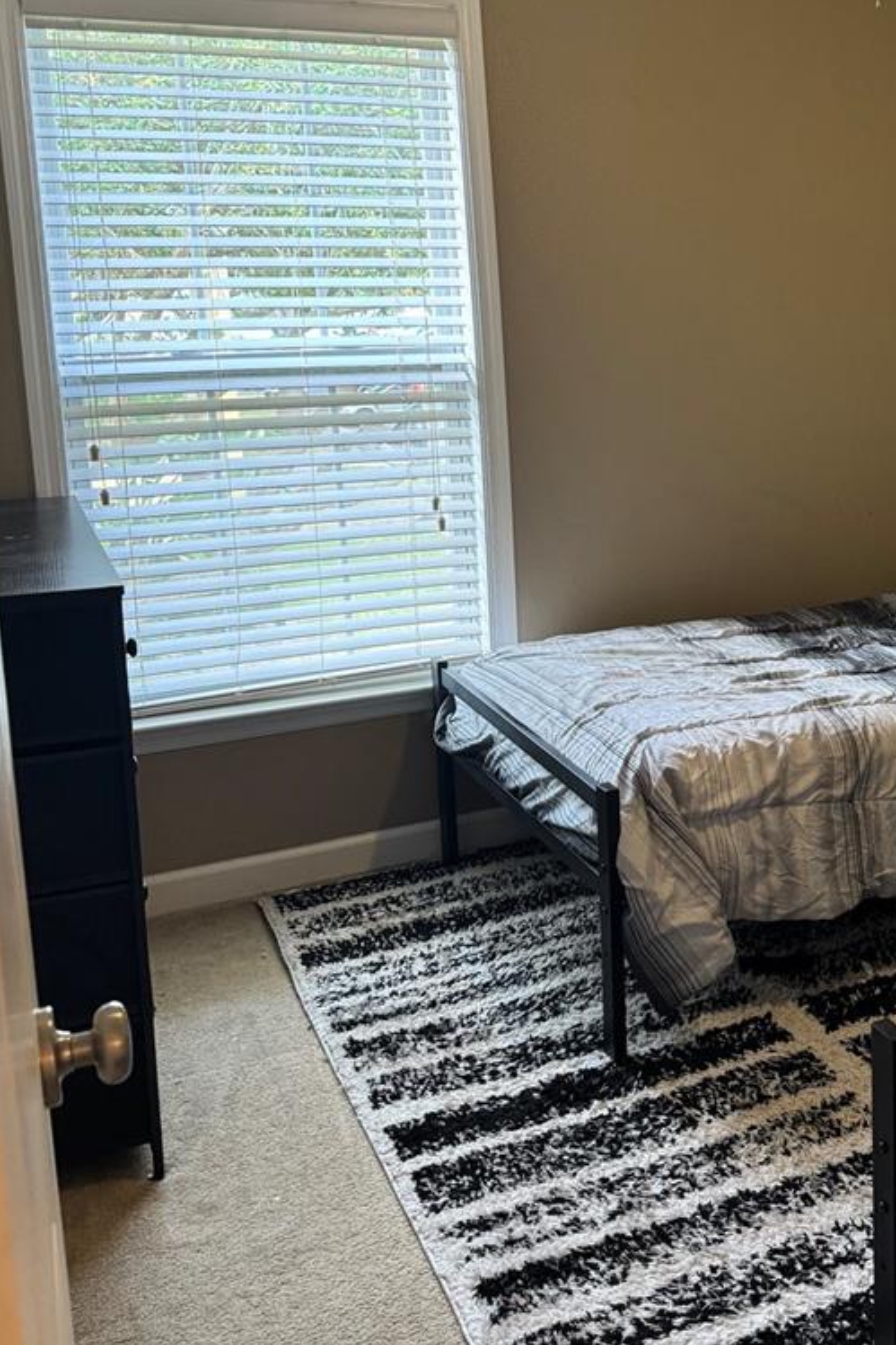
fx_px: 1494
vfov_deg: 48.1
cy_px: 526
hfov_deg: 31.9
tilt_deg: -9.8
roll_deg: +1.1
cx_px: 792
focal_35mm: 40
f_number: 1.78
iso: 250
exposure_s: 1/60
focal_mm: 6.76
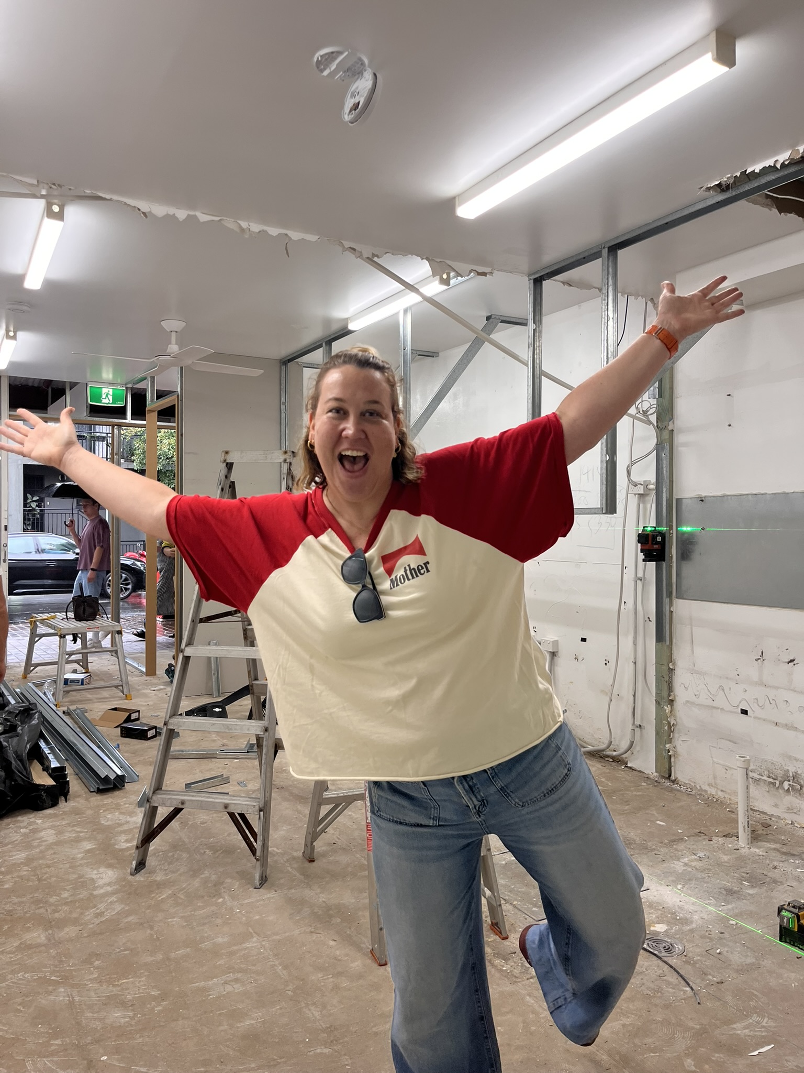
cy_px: 536
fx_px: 805
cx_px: 402
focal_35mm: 26
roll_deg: -0.6
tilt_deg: -0.4
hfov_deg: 53.1
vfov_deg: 67.3
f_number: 1.6
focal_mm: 5.1
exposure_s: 1/121
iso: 50
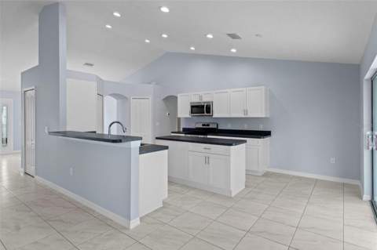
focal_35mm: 18
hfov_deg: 90.1
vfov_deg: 67.3
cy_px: 125
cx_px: 188
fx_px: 188
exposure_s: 1/2
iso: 640
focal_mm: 12
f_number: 8
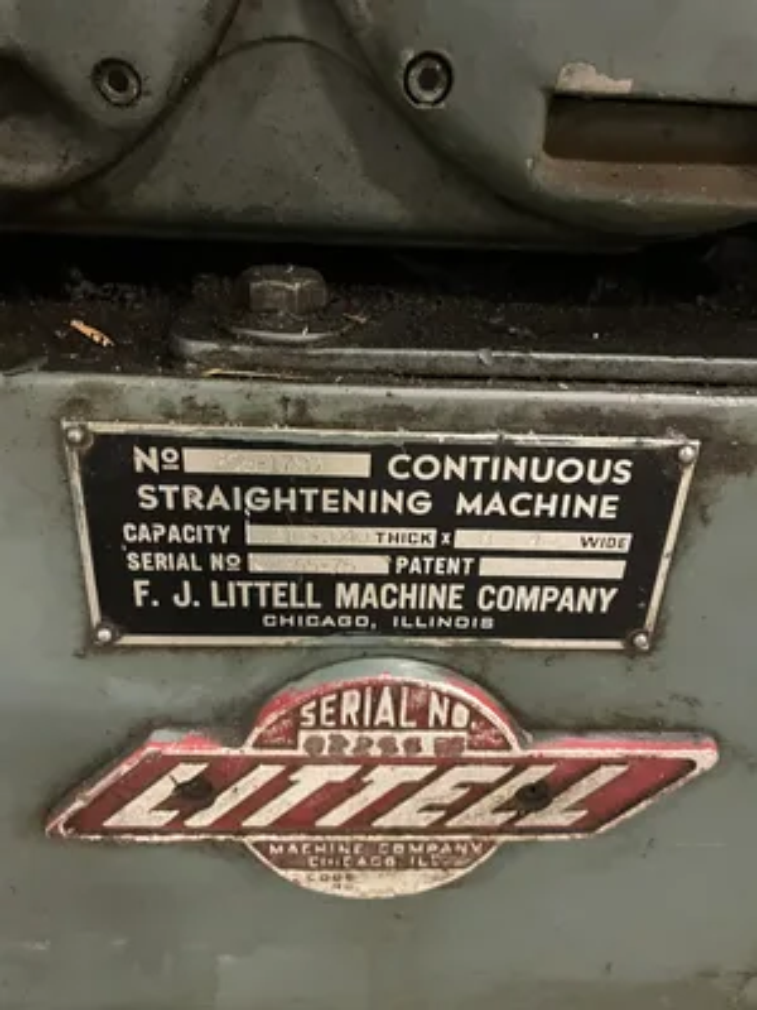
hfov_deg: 53.1
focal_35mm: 26
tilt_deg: -27.4
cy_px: 505
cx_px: 378
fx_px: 758
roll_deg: -2.1
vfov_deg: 67.3
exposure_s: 1/30
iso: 800
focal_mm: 4.2
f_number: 1.6
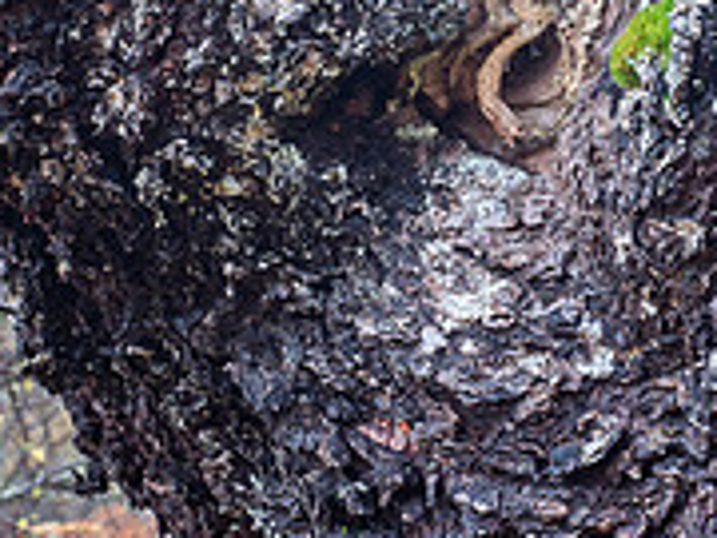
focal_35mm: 206
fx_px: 4267
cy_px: 233
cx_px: 629
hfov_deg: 9.6
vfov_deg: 7.2
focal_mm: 32
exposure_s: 2.5
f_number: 7.1
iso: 200
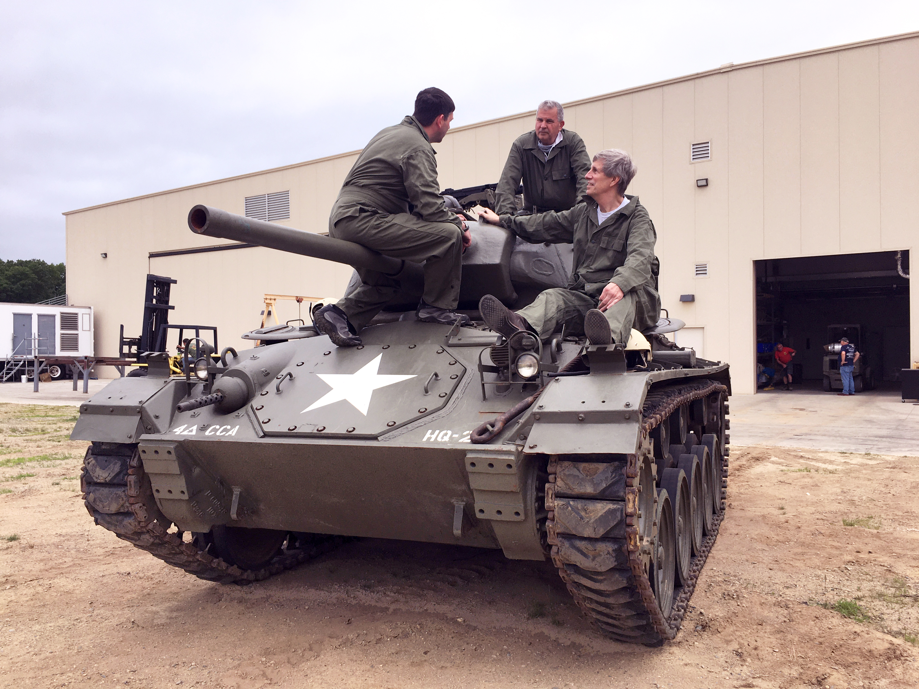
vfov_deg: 48.2
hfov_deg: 61.7
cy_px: 344
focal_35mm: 29
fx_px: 770
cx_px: 460
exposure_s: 1/519
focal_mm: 4.15
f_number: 2.2
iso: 25
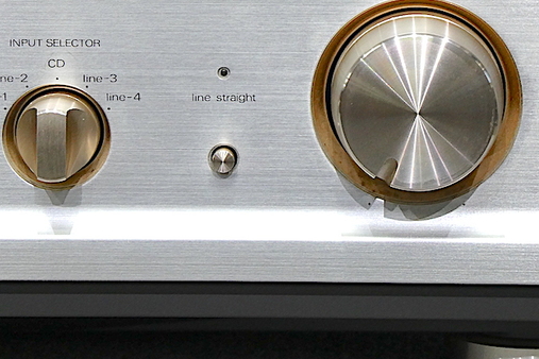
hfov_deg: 8.4
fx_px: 3653
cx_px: 198
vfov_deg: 5.6
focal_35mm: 244
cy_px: 95
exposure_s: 1/15
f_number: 5.2
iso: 200
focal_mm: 22.3
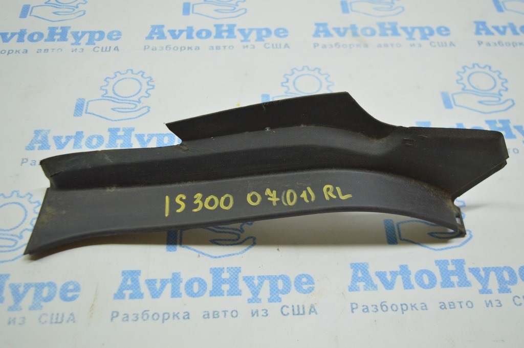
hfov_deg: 48.0
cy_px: 174
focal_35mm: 40
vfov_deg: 33.0
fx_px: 589
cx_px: 262
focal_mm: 27
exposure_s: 1/60
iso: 400
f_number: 4
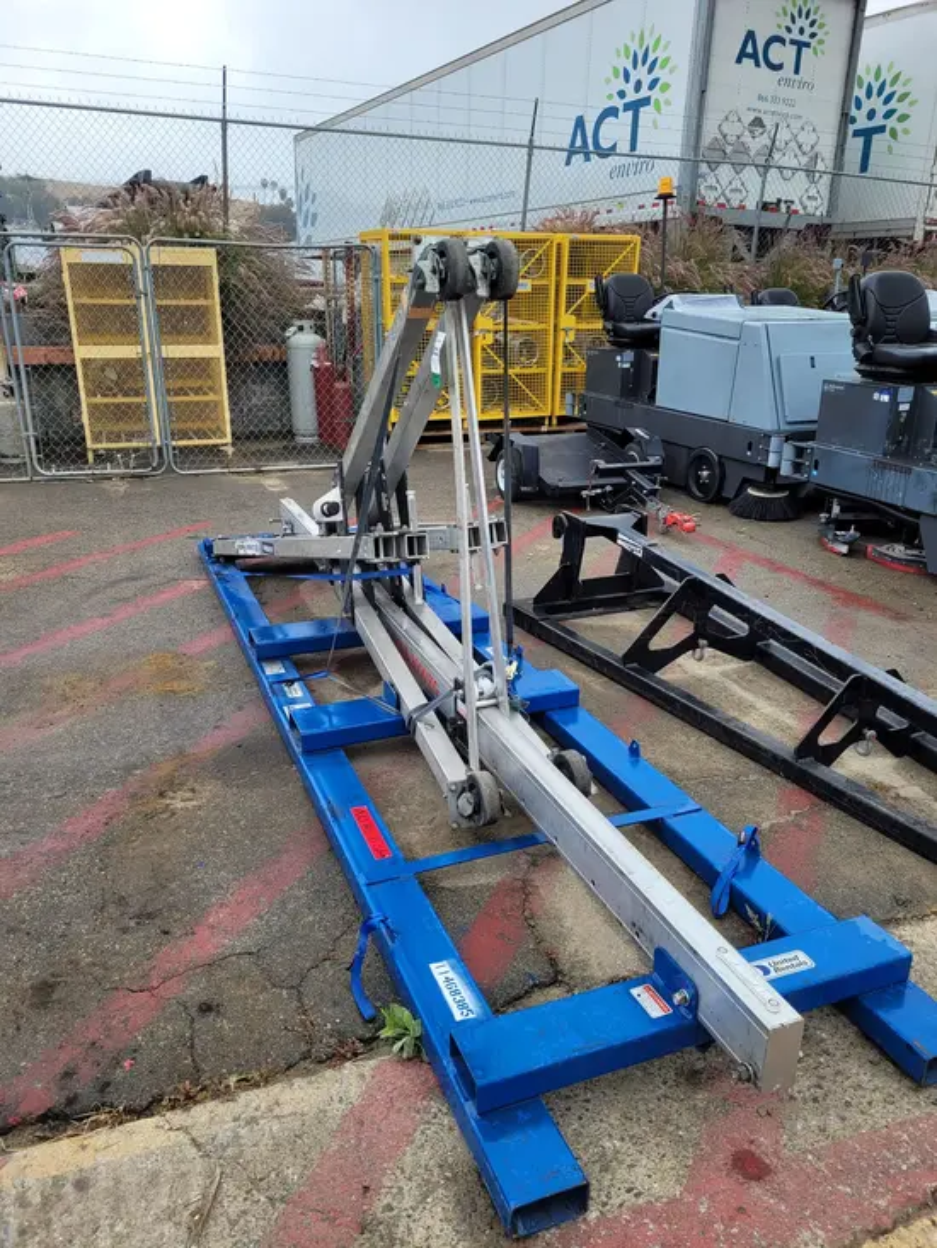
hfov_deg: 53.1
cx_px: 468
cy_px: 624
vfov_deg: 67.3
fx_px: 938
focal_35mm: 26
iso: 40
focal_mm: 5.4
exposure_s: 1/565
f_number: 1.8
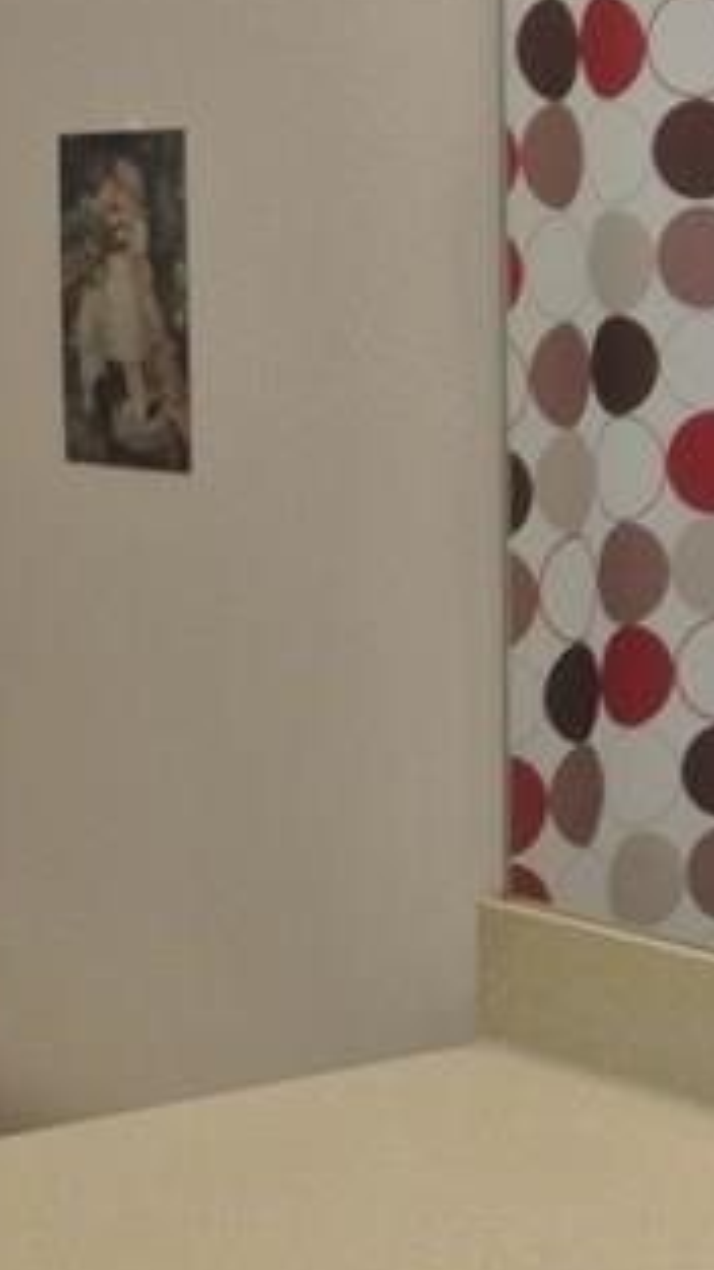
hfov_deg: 12.1
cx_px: -120
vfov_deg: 21.8
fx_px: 3299
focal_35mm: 98
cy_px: 694
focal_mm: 10
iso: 560
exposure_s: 1/60
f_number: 3.5
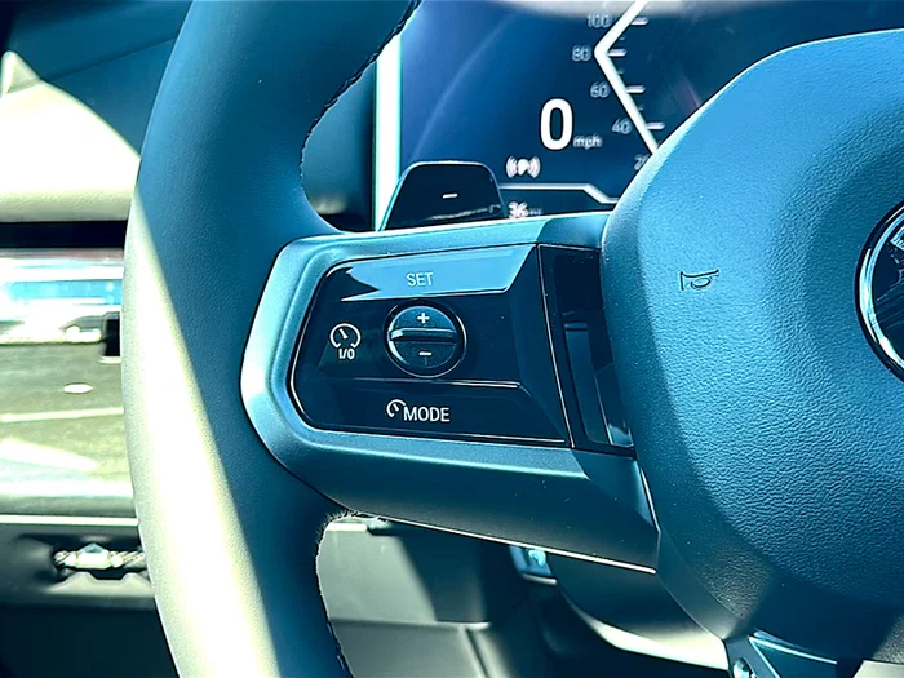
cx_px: 452
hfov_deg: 41.2
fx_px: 1201
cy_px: 339
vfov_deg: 31.5
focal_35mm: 46
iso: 64
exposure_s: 1/108
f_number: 1.78
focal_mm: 6.86
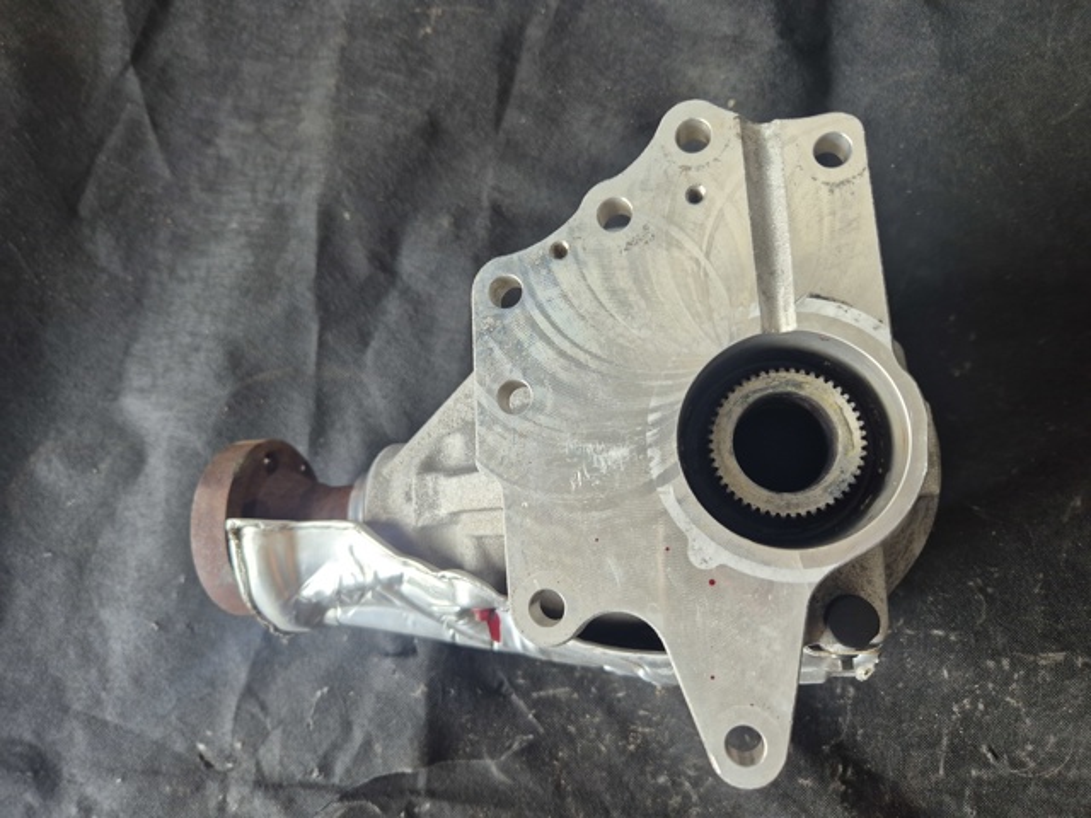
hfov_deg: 73.9
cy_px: 409
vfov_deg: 58.9
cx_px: 546
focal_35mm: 23
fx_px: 725
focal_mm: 5.4
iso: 200
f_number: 1.8
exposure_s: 1/180
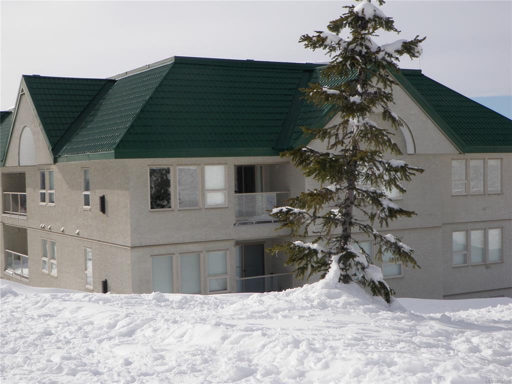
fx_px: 725
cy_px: 192
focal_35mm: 49
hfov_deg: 38.9
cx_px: 256
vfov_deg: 29.7
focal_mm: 8.89
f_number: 6.3
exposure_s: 1/250
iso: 50
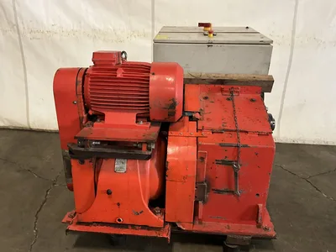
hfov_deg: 61.7
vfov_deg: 48.2
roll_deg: -1.9
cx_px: 168
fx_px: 281
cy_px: 126
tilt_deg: -21.9
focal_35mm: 29
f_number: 1.8
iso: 320
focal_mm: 3
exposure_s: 1/59
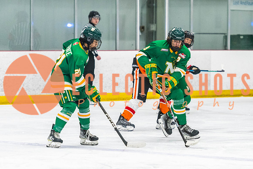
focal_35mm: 272
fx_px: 1912
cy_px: 84
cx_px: 184
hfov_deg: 7.6
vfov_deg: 5.1
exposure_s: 1/640
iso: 2000
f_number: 2.8
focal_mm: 155
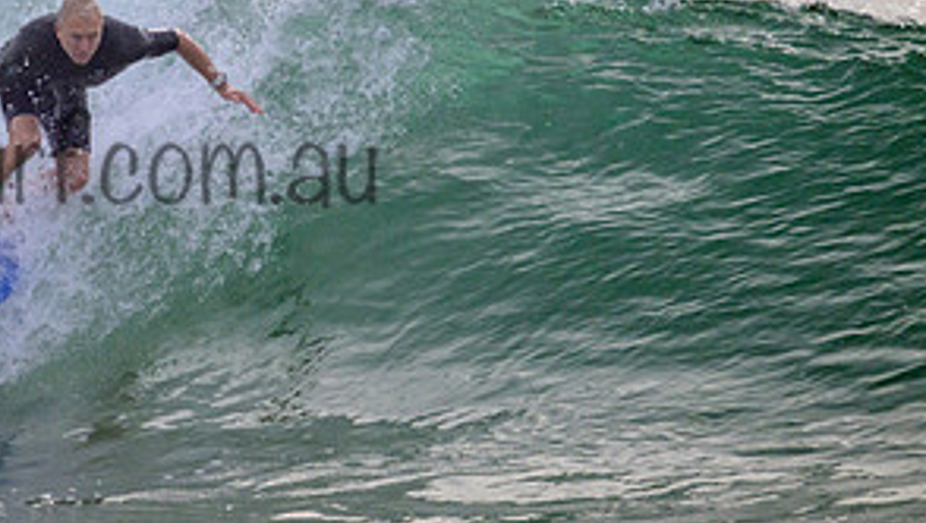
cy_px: 131
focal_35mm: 1651
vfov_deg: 0.7
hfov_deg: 1.3
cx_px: 44
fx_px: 40575
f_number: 11
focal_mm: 800
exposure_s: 1/2000
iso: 640
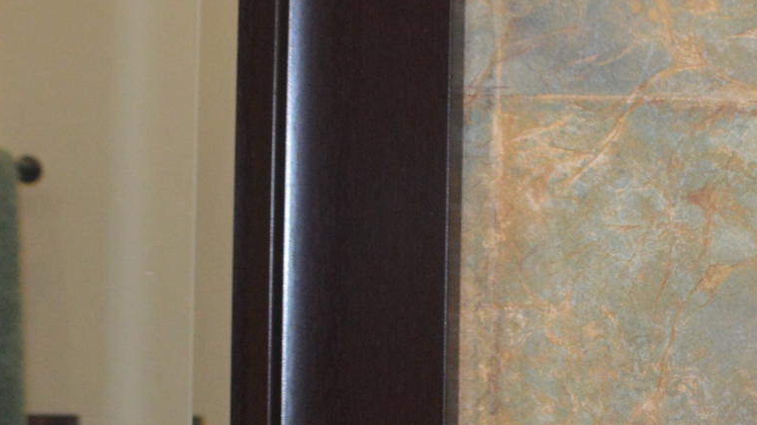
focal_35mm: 160
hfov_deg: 13.1
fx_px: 3211
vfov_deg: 7.6
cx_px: 901
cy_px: 244
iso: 800
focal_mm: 26
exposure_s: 1/60
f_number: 4.2
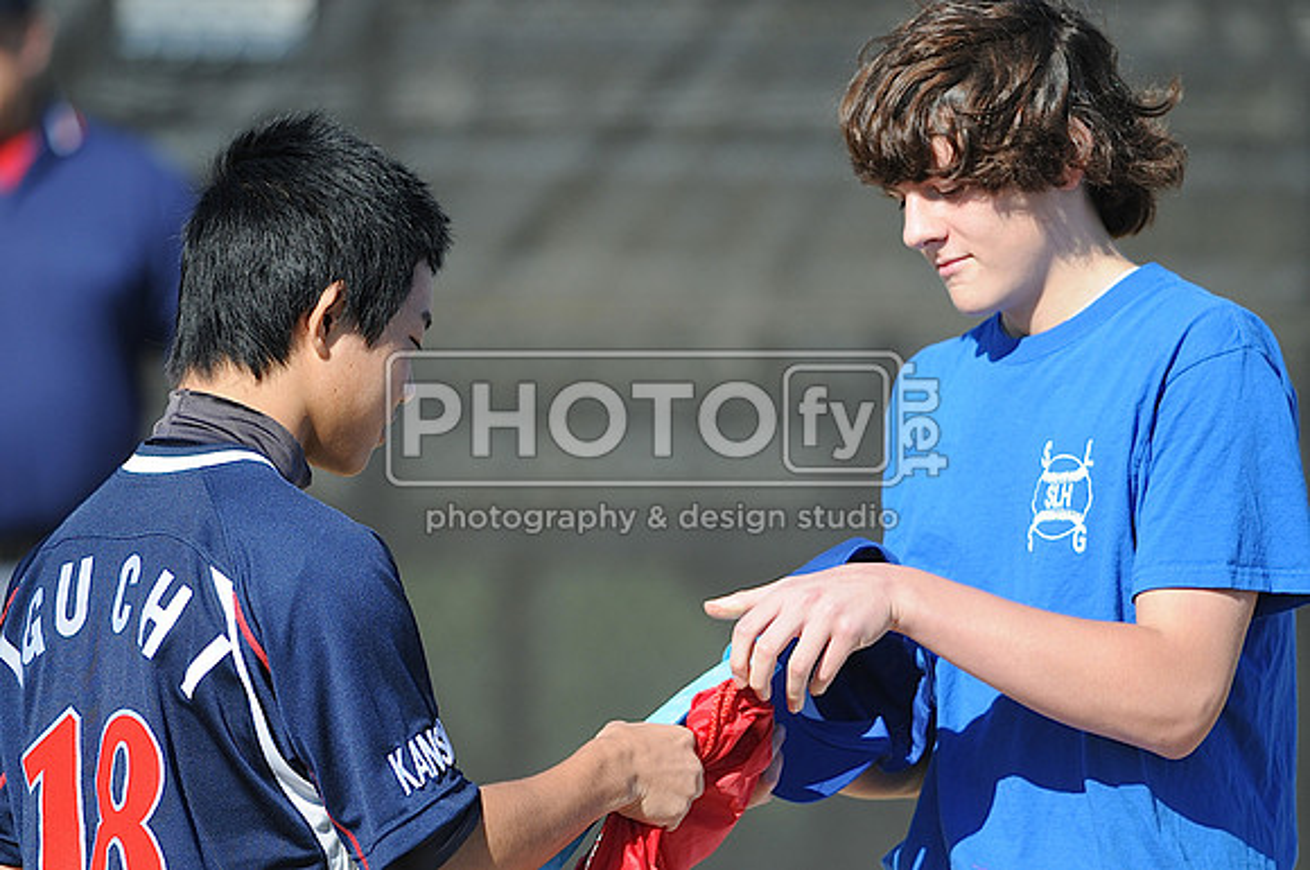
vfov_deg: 3.0
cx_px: 655
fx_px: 16352
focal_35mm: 450
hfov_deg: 4.6
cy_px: 435
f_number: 4
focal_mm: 300
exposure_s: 1/1250
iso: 200
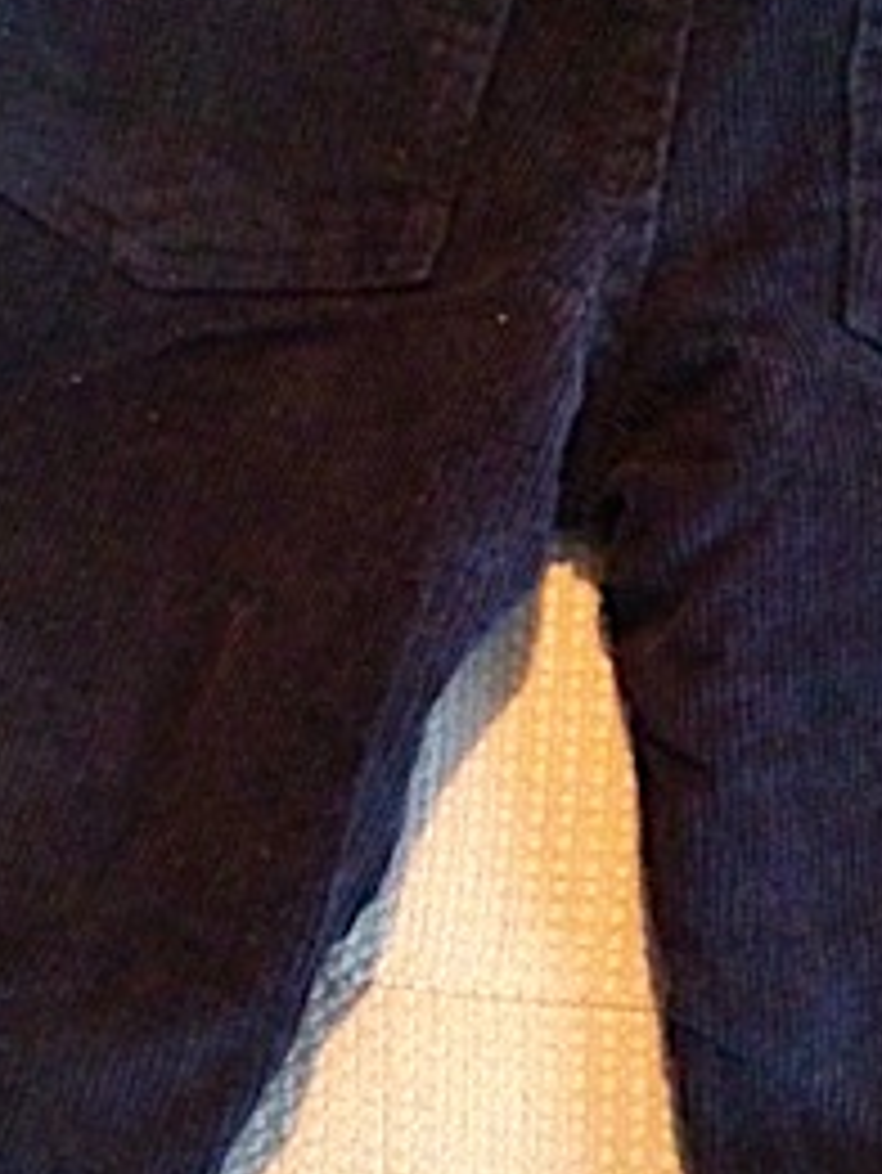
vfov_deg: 24.1
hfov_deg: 18.2
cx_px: 549
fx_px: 2750
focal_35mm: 81
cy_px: 648
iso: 800
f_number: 2.4
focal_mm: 4.13
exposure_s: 1/15
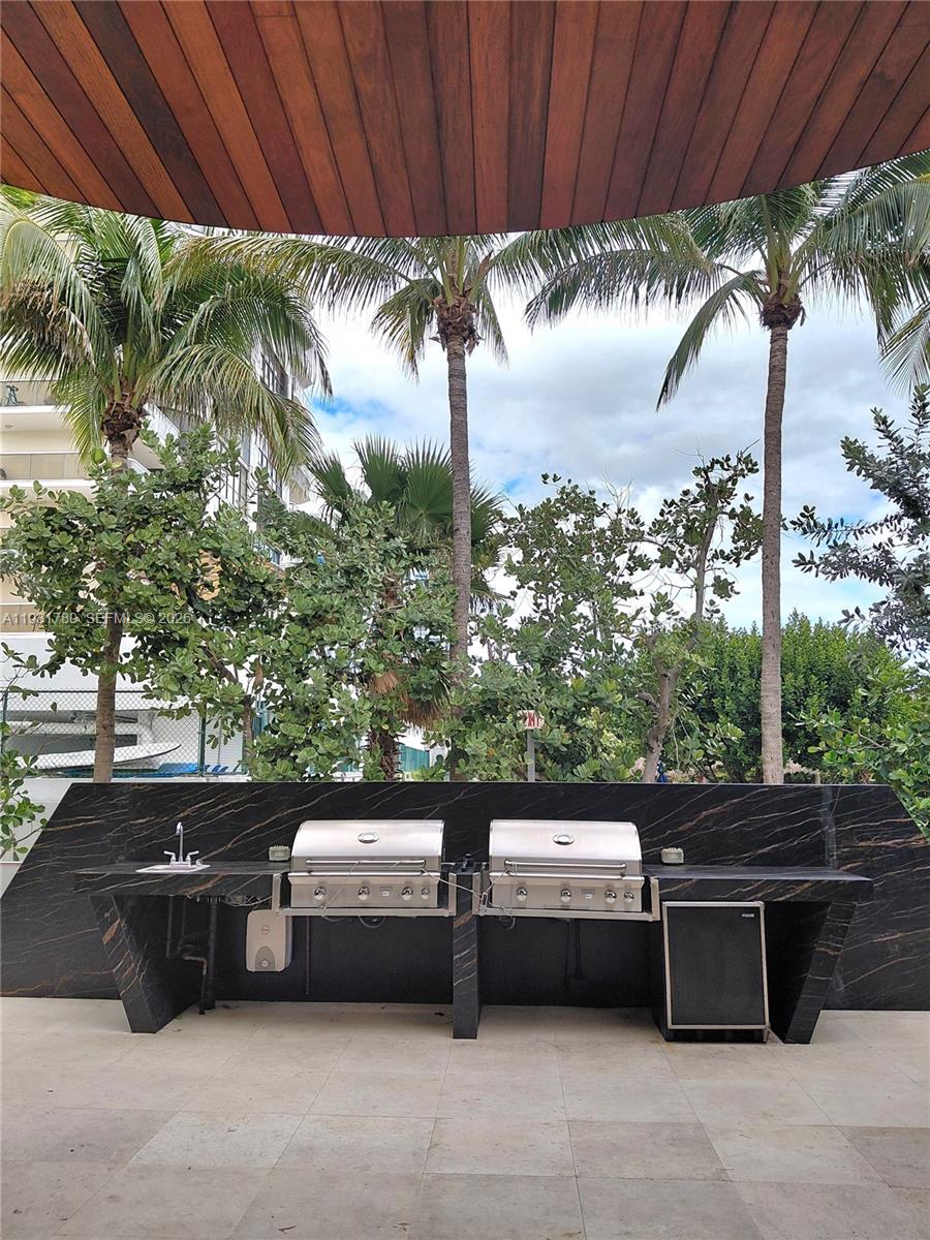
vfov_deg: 69.4
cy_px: 620
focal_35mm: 25
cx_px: 465
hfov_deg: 54.9
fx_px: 896
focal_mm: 4.69
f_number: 1.8
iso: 50
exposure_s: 1/1250
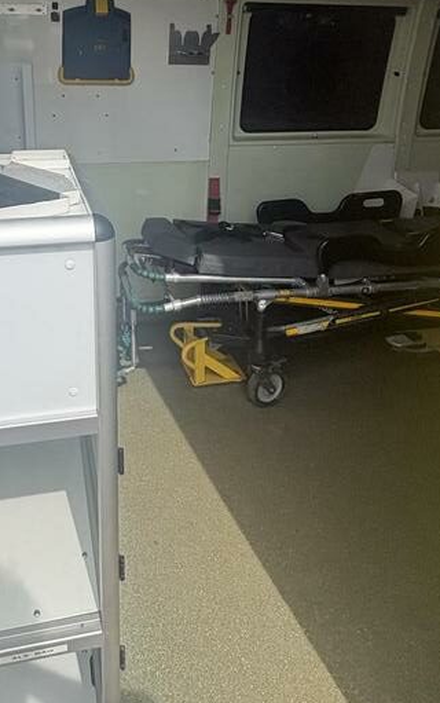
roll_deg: -4.3
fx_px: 498
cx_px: 131
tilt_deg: -9.0
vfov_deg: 66.6
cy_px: 188
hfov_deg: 46.5
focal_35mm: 26
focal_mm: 2.22
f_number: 2.2
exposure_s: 1/1395
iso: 64
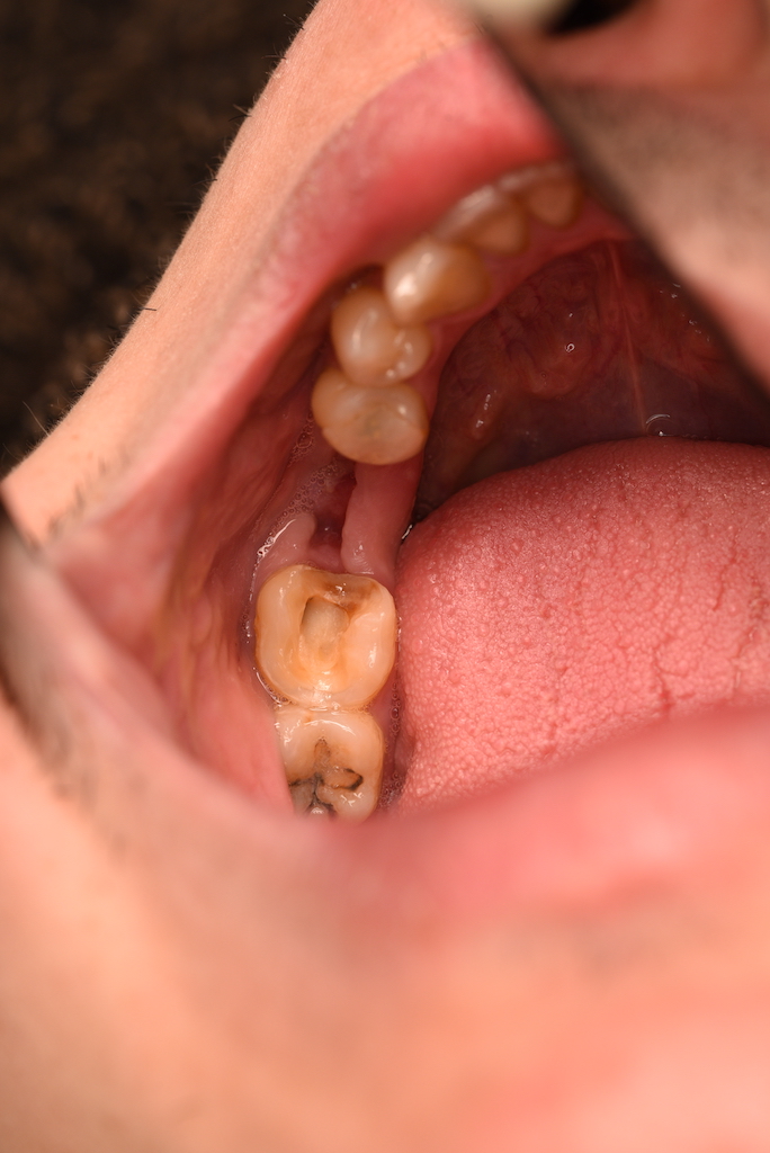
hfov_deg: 13.1
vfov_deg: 19.4
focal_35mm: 105
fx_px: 3364
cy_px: 576
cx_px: 385
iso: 400
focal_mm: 105
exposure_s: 1/250
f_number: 13
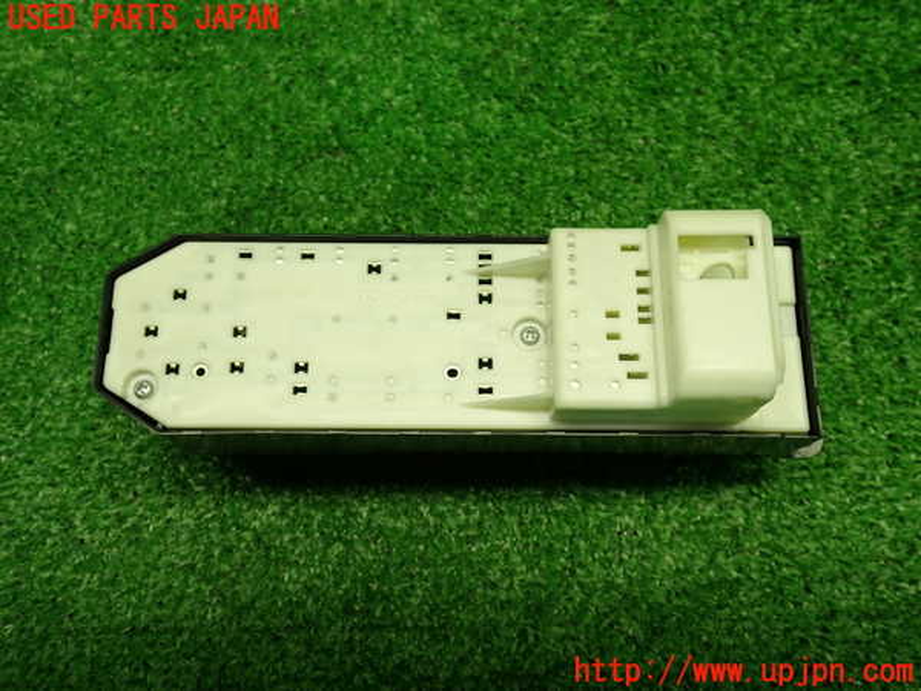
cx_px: 460
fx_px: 851
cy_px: 346
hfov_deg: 56.8
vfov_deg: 44.2
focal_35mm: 32
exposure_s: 1/60
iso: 200
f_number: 2.4
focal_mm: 5.79
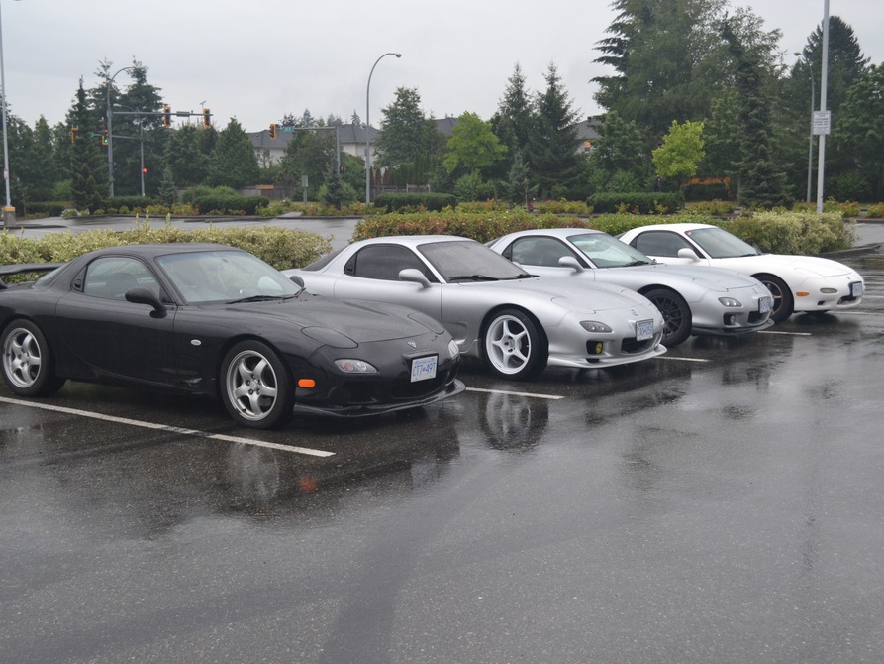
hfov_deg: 43.8
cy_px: 335
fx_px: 1098
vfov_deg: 33.6
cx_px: 397
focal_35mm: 43
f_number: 4.5
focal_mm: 26
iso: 400
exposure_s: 1/80
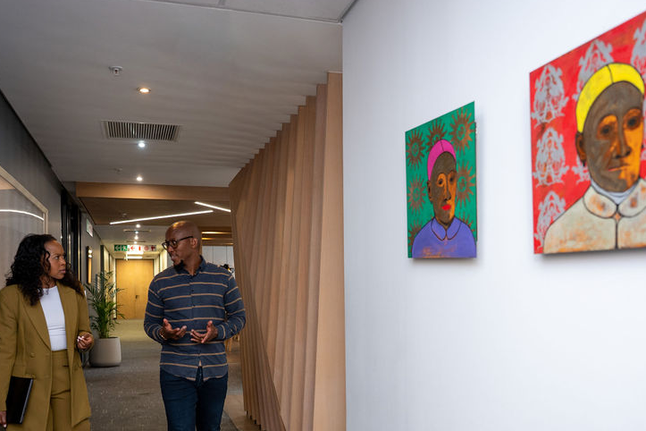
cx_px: 301
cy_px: 286
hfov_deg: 55.8
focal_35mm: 34
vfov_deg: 38.5
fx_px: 610
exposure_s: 1/125
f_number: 2.8
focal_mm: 24
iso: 800
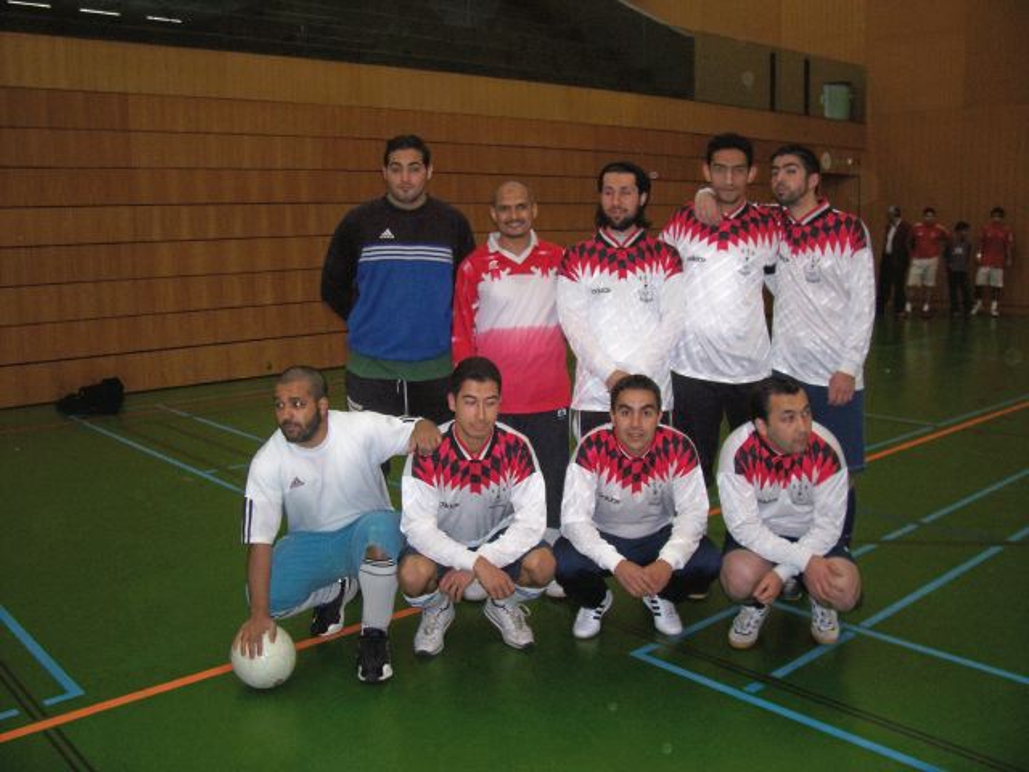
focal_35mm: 34
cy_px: 386
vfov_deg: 41.8
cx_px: 514
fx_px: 1011
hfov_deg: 54.0
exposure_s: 1/64
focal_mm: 5.6
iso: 80
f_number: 2.7
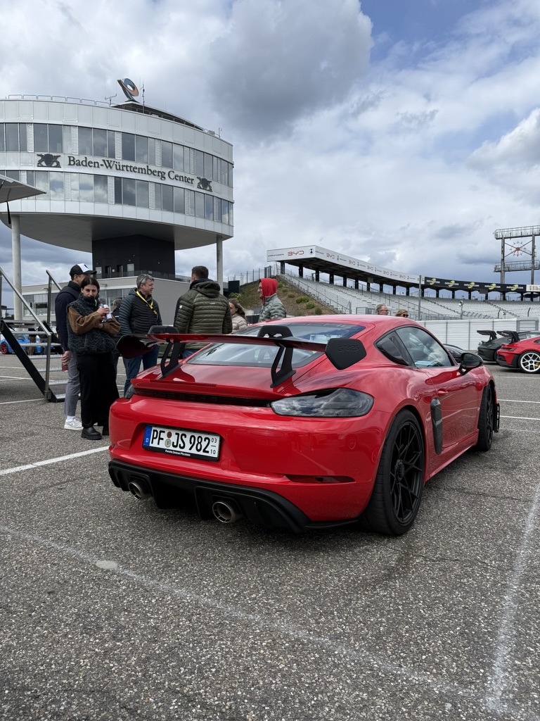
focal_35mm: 24
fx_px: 499
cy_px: 360
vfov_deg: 71.6
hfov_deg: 56.8
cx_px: 270
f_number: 1.78
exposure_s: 1/4167
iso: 80
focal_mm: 6.76
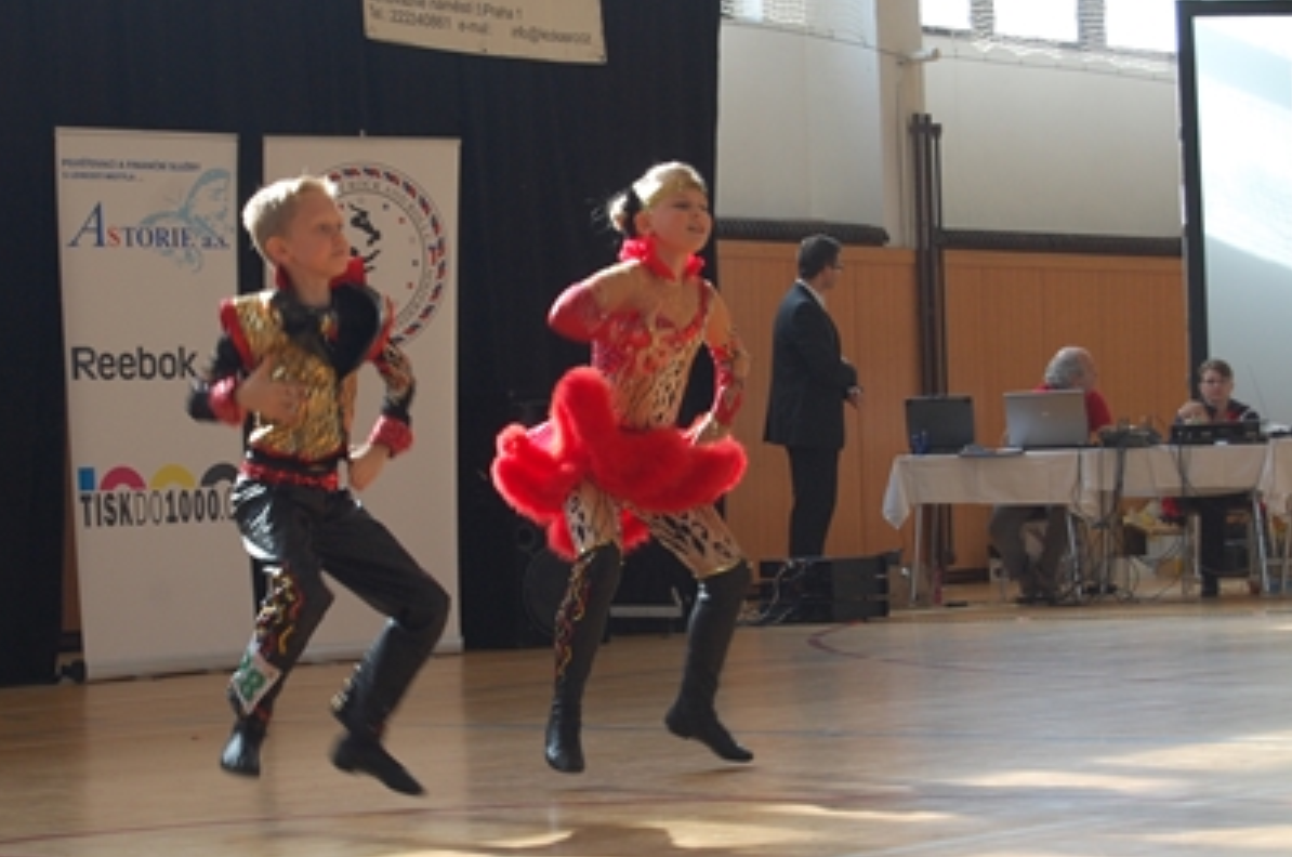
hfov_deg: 20.8
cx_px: 487
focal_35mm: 98
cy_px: 458
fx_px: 3511
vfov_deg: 13.9
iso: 360
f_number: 5.6
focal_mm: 52
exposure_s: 1/125
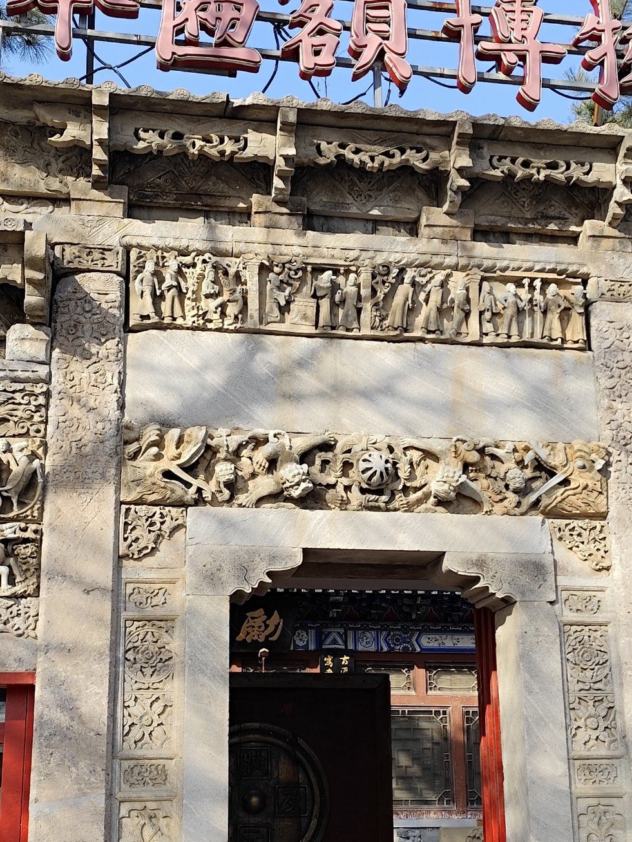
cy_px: 503
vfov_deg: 39.5
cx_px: 326
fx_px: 1168
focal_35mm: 48
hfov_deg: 30.3
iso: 50
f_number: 1.65
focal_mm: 6.19
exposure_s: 1/370
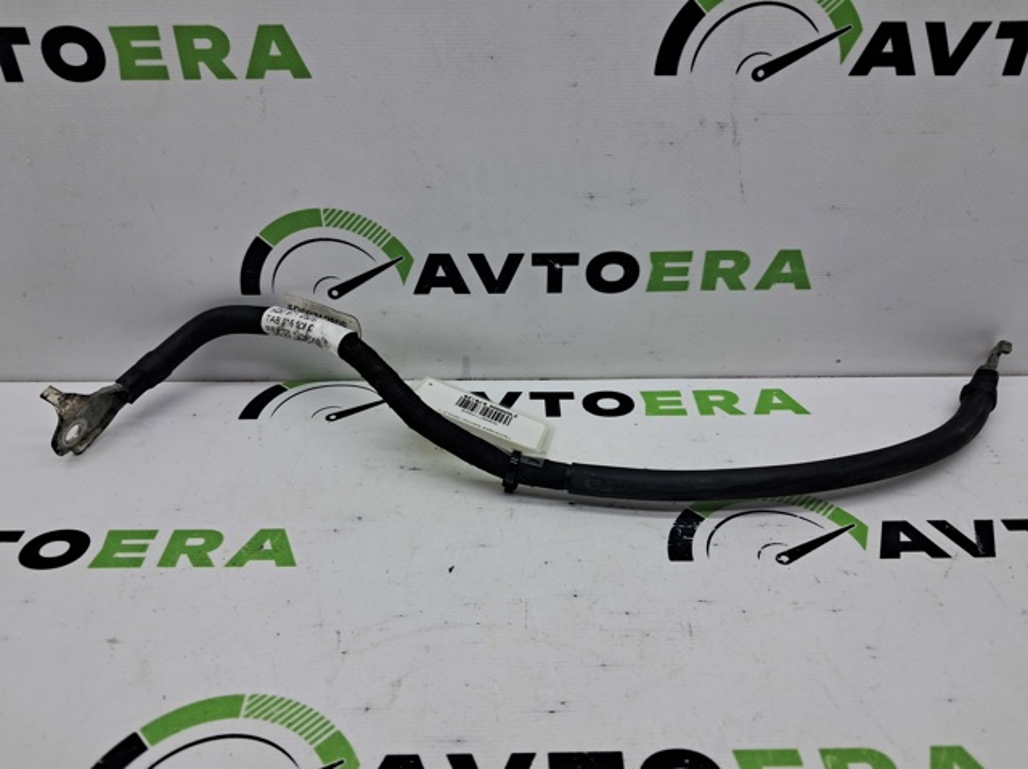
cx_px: 514
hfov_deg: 65.4
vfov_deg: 51.3
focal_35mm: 27
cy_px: 384
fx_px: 801
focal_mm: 4
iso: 50
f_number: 1.8
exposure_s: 1/120
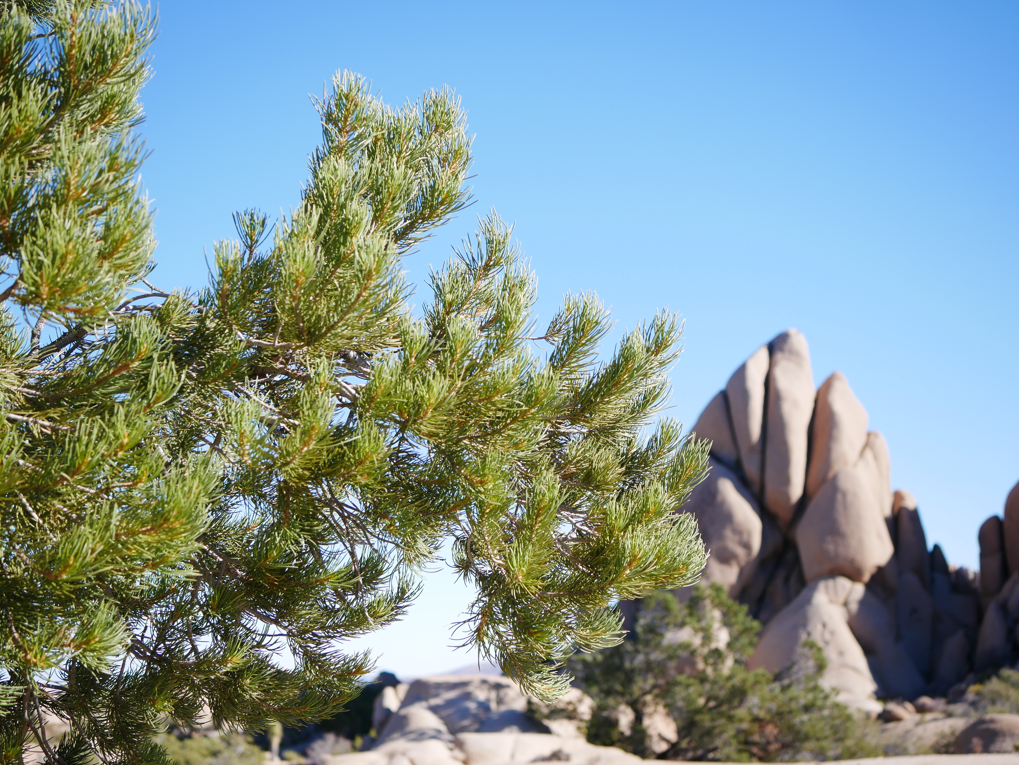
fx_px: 1767
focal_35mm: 60
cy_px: 382
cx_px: 510
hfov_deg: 32.2
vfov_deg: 24.4
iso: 200
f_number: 4
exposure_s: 1/800
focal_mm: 30
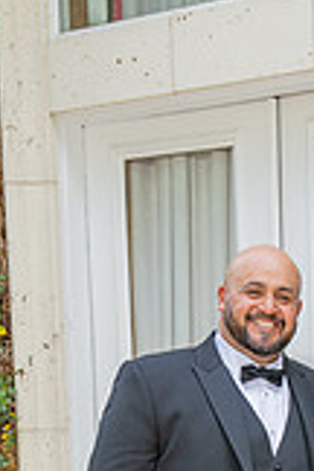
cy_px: 573
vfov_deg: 19.7
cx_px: 372
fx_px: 1269
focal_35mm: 97
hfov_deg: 13.7
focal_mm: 35
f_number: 5
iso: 200
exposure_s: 1/200
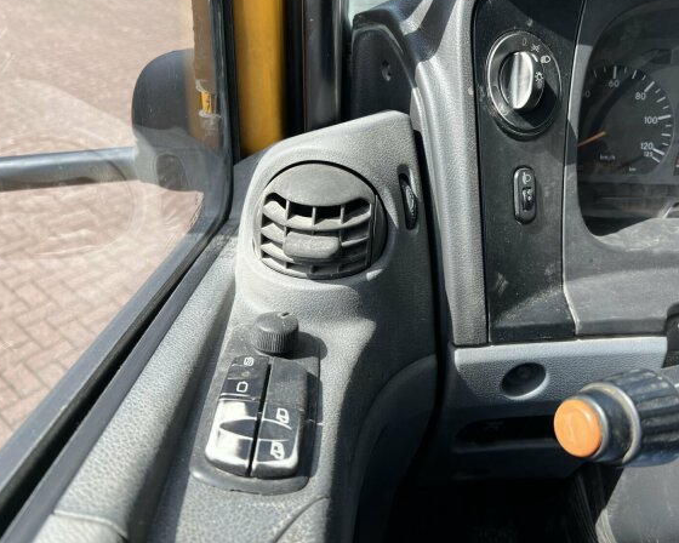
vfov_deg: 49.9
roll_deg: -2.8
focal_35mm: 29
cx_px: 370
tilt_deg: -33.8
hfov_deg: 60.3
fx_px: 583
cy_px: 253
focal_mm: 5.7
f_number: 1.5
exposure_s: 1/1029
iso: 50
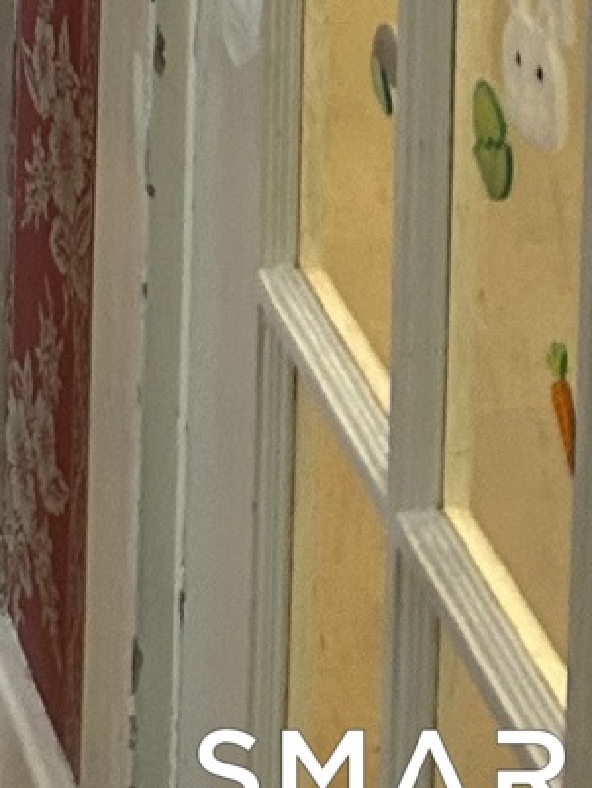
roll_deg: -1.6
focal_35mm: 149
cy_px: -1400
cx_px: -815
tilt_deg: -2.5
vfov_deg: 10.4
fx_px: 3394
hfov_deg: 9.0
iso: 200
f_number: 1.5
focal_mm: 5.7
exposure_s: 1/60
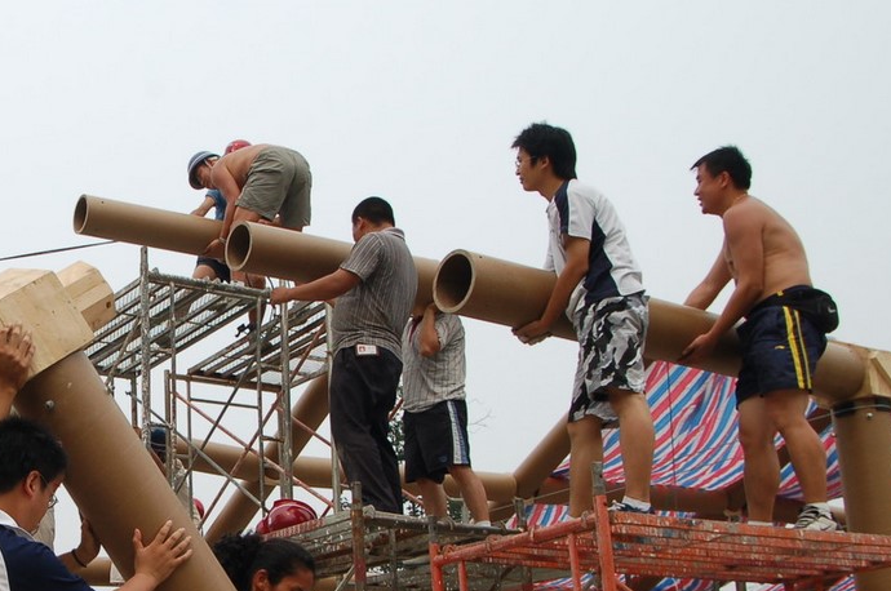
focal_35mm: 53
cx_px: 89
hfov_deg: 35.4
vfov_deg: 25.1
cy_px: 457
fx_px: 1310
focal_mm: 18
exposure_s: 1/350
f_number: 9.5
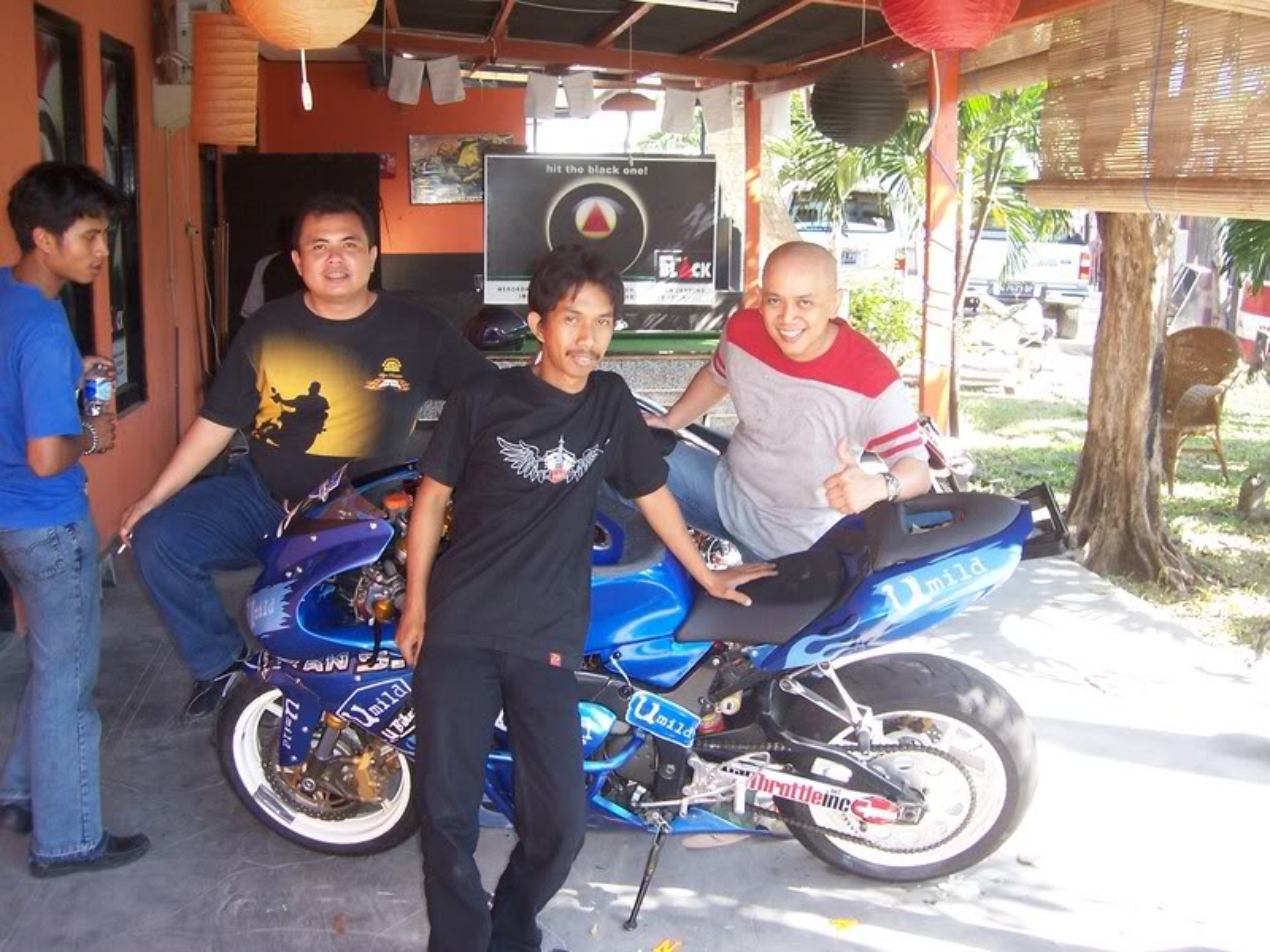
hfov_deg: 51.4
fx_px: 1321
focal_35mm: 36
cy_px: 476
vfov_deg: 39.7
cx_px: 635
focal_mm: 6
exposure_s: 1/90
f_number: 3
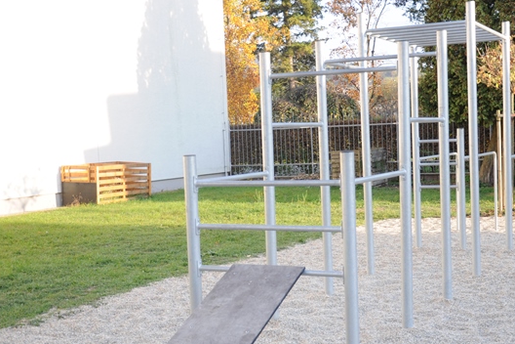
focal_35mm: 57
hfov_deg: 35.1
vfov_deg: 23.8
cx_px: 290
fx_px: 812
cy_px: 212
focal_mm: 25
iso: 200
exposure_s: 1/200
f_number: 4
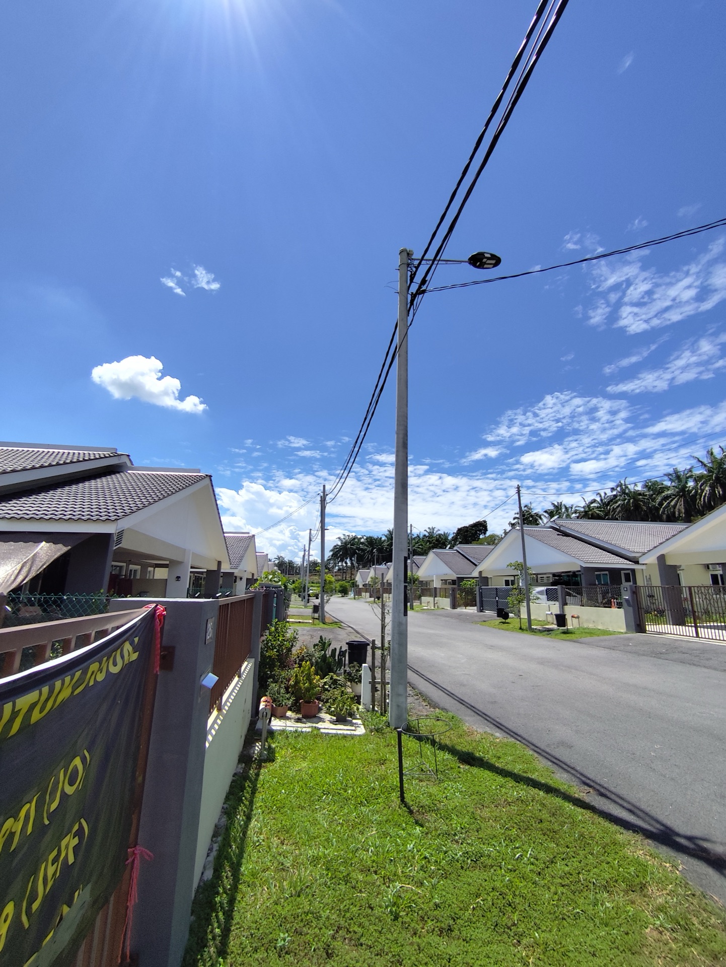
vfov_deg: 94.5
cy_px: 484
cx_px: 363
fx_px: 447
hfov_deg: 78.2
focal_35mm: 16
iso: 50
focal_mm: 1.65
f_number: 2.2
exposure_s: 1/2182
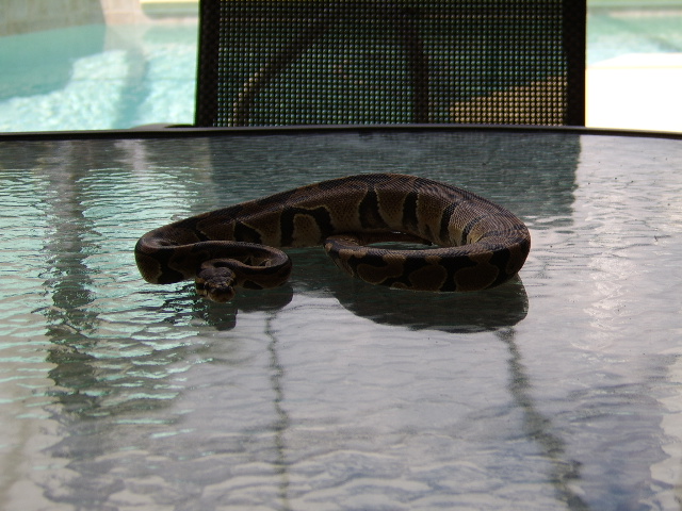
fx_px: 1064
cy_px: 256
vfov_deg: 27.0
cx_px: 341
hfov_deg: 35.5
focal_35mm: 54
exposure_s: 1/324
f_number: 3.5
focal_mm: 14.04
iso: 71
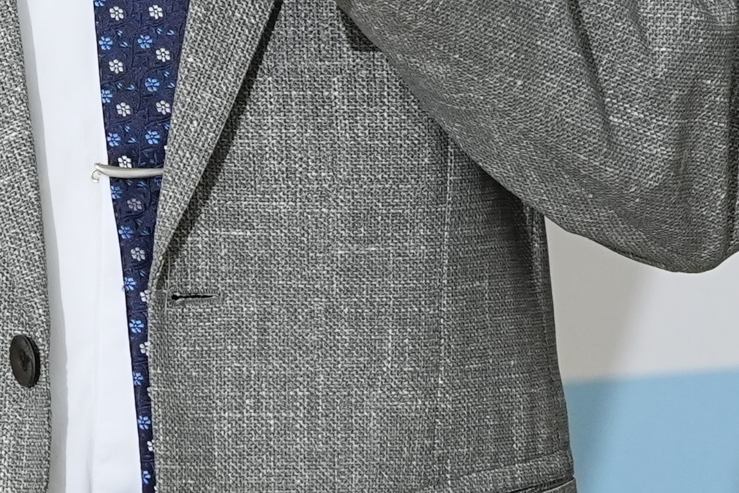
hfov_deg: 3.3
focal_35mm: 629
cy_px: -462
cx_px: -46
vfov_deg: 2.2
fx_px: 12913
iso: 1000
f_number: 5.6
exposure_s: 1/200
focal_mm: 105
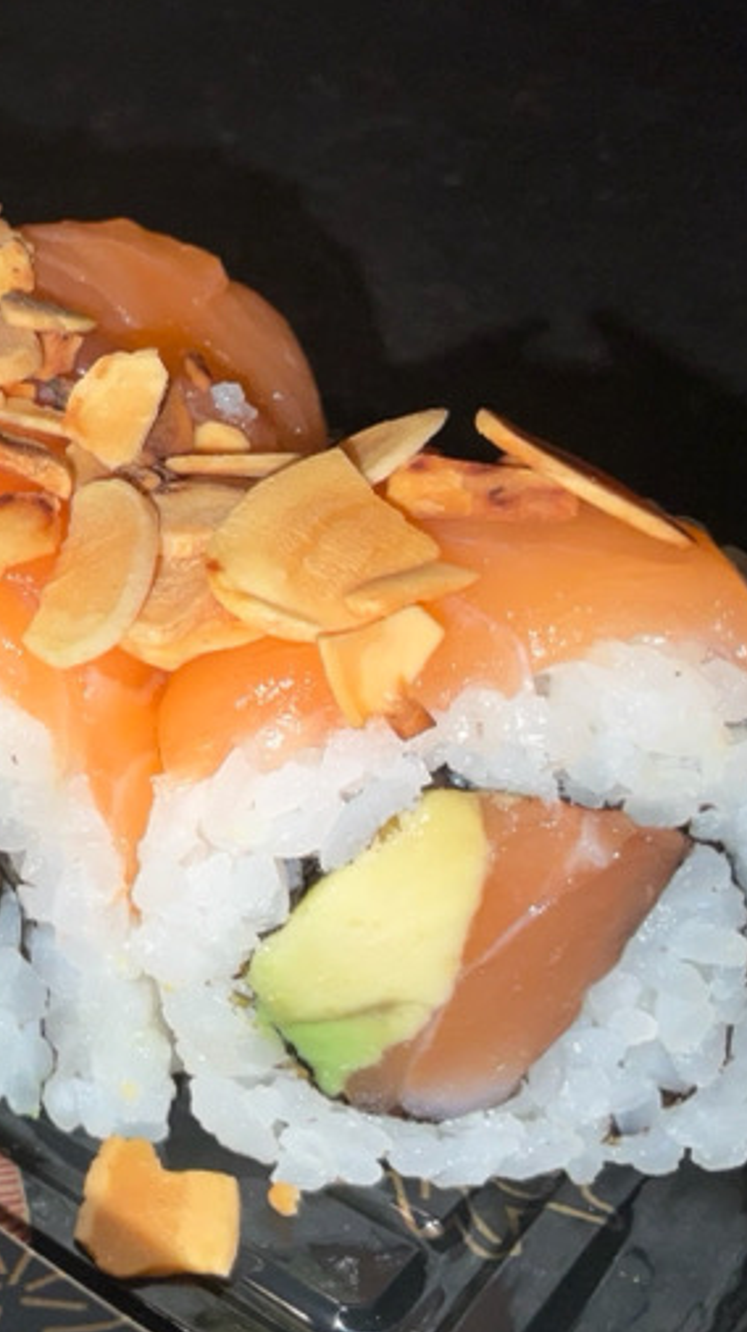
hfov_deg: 21.7
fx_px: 1764
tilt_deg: -38.2
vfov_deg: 41.3
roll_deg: +2.1
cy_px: 632
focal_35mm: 50
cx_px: -208
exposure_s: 1/218
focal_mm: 3
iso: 16
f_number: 1.8
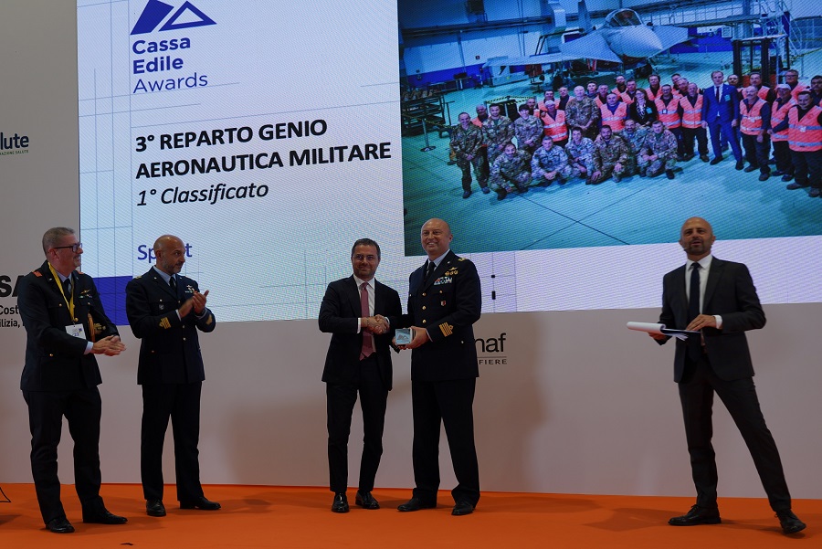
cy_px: 274
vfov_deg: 40.0
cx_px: 411
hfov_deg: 57.2
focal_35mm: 33
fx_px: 754
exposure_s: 1/40
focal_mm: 33
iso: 160
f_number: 4
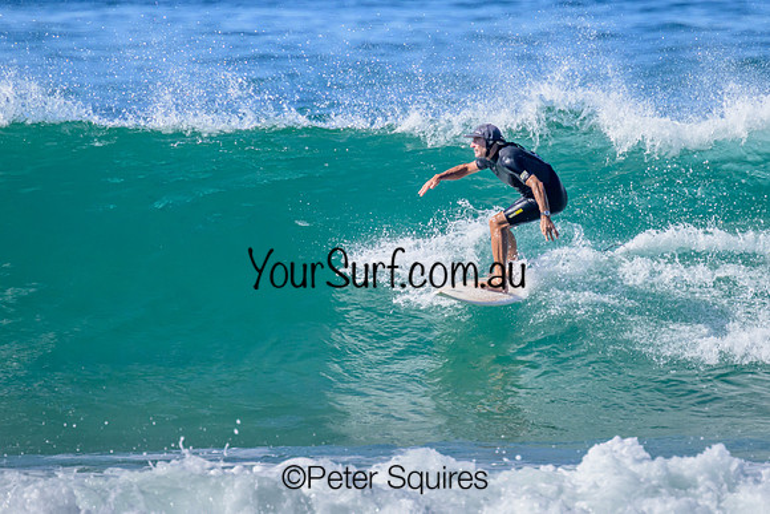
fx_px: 23320
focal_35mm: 1090
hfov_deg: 1.9
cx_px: 439
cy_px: 188
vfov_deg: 1.3
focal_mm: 800
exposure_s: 1/2000
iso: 1250
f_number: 11
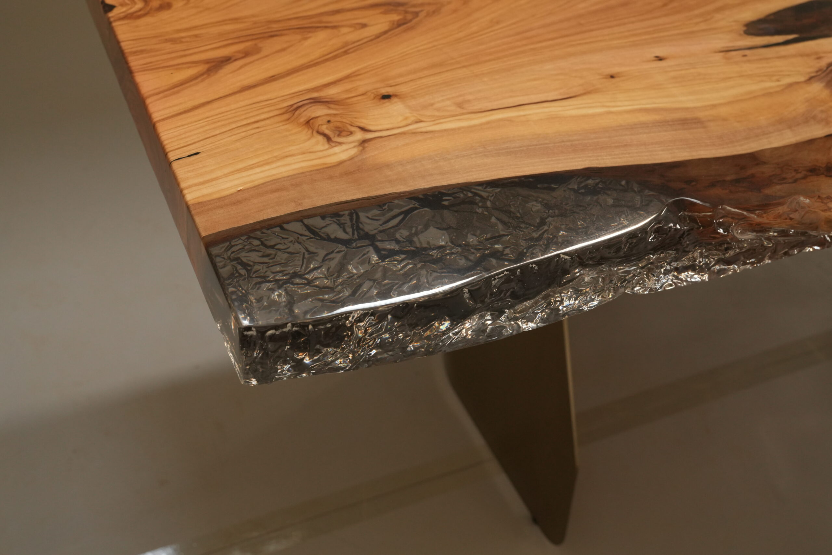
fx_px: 878
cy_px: 278
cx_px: 416
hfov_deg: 50.7
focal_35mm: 38
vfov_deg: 35.1
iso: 1600
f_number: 9
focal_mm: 38
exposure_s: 1/30
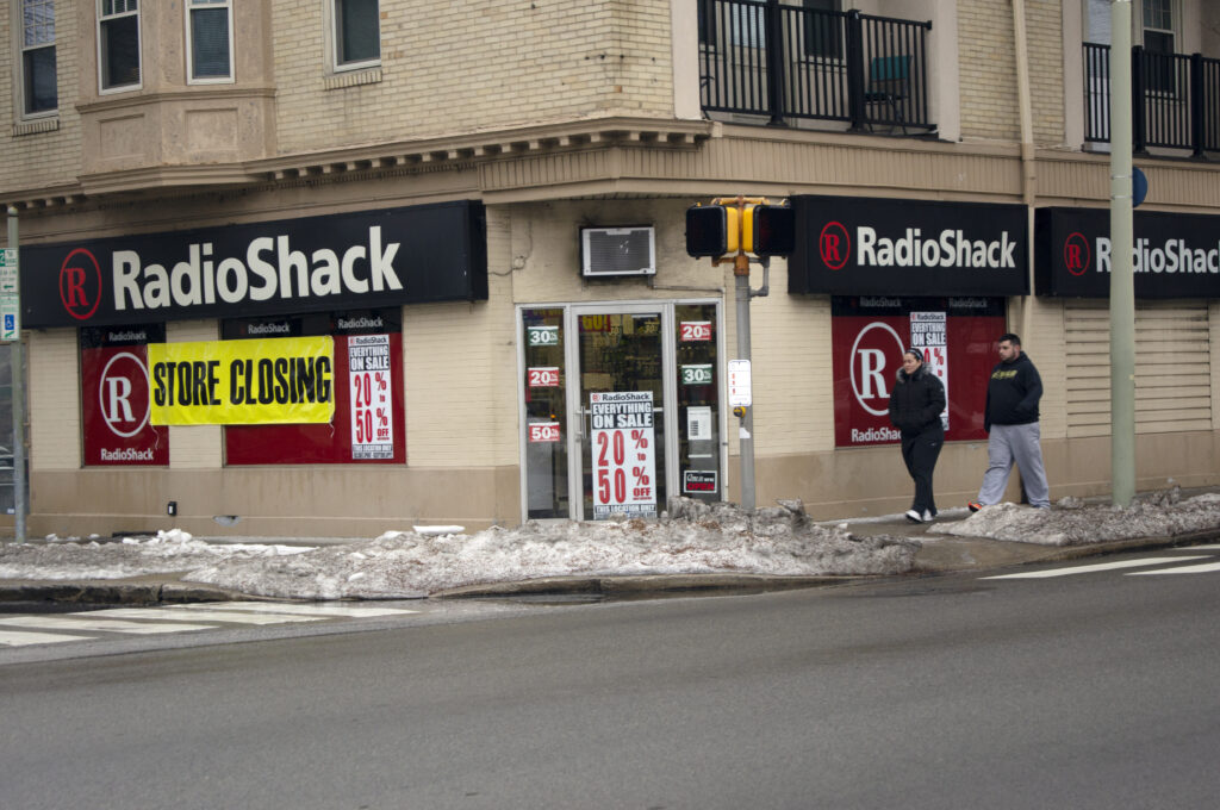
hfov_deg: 24.6
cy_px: 405
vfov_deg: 16.5
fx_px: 2792
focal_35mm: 82
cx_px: 610
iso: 250
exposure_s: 1/100
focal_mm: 55
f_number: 5.6
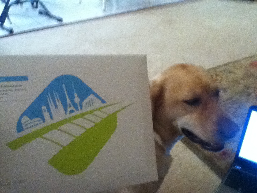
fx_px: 238
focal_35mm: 32
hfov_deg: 56.8
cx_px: 128
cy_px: 96
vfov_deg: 44.2
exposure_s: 1/30
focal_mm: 3.85
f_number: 2.4
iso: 500
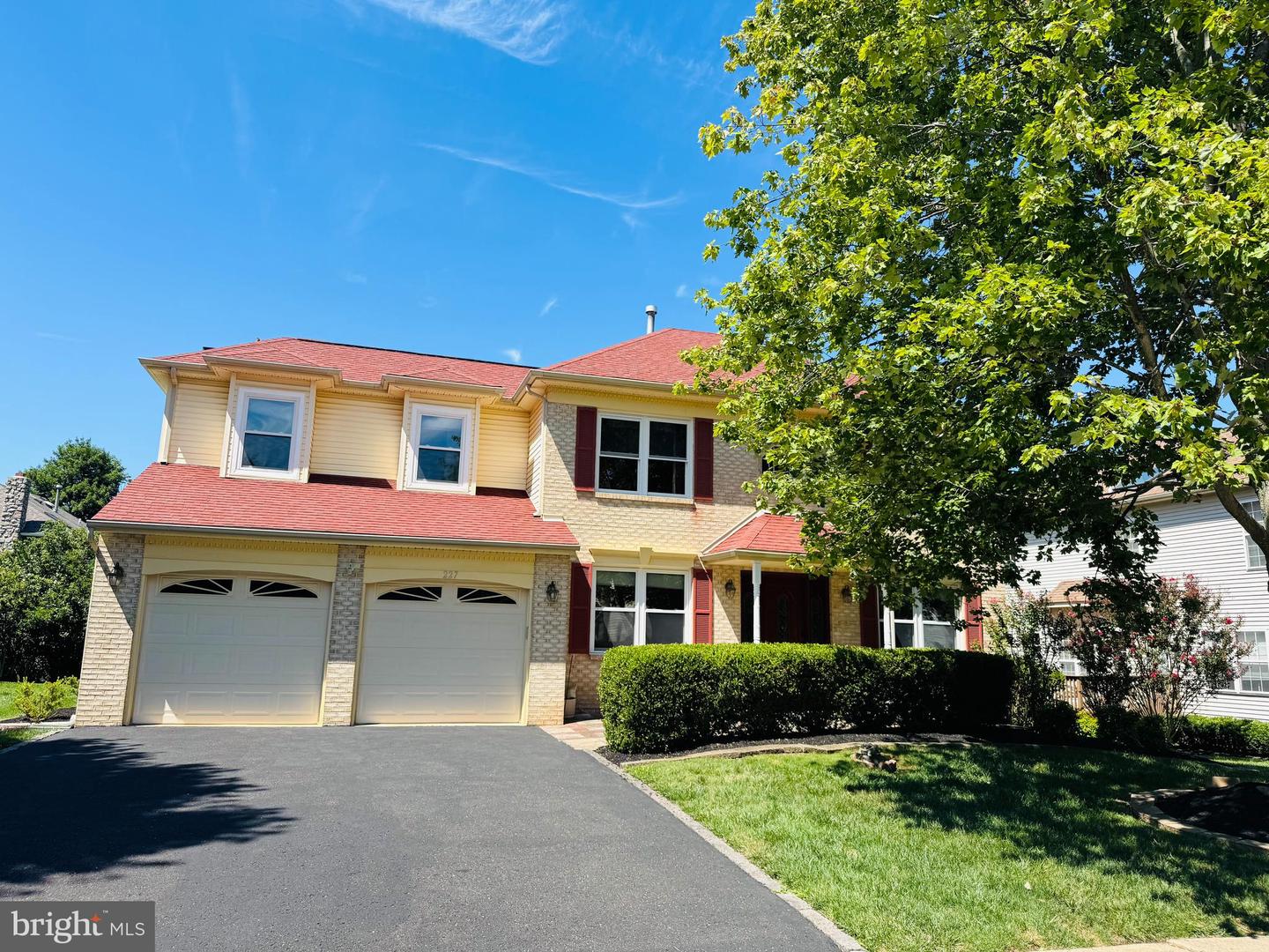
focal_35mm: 24
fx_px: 880
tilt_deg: +9.9
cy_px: 476
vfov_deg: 56.8
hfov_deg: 71.6
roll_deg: -1.6
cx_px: 634
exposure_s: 1/2959
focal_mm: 6.76
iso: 80
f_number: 1.78
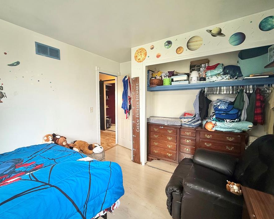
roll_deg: +0.8
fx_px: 130
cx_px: 124
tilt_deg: -3.8
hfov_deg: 92.9
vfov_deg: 80.4
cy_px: 110
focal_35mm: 16
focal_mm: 2.22
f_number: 2.2
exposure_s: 1/60
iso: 200
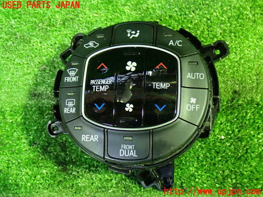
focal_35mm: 41
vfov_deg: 35.1
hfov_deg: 45.8
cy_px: 98
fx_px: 312
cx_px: 132
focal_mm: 7.31
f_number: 2.8
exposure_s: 1/13
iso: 800
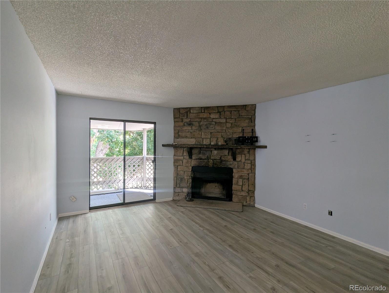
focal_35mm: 16
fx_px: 180
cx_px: 194
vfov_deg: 78.2
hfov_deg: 94.4
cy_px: 146
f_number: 2.2
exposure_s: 1/51
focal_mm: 2.35
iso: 101
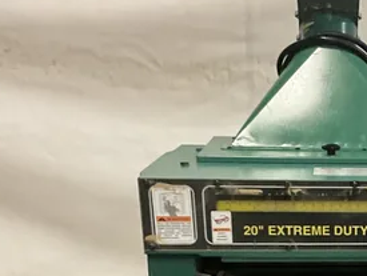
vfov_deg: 17.9
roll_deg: -2.9
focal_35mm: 79
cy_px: 325
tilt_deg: -20.2
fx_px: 839
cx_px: 416
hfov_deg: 23.0
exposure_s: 1/40
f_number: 1.8
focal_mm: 3
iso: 320
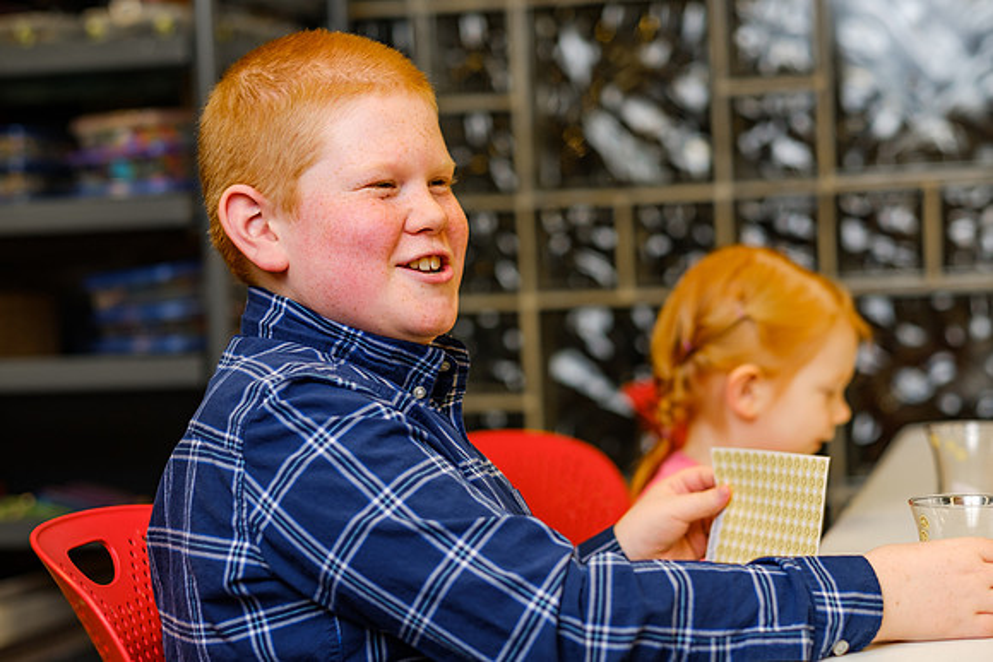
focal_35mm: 86
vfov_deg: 16.0
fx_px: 2360
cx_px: 491
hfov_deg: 23.8
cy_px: 331
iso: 400
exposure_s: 1/125
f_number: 2
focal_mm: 56
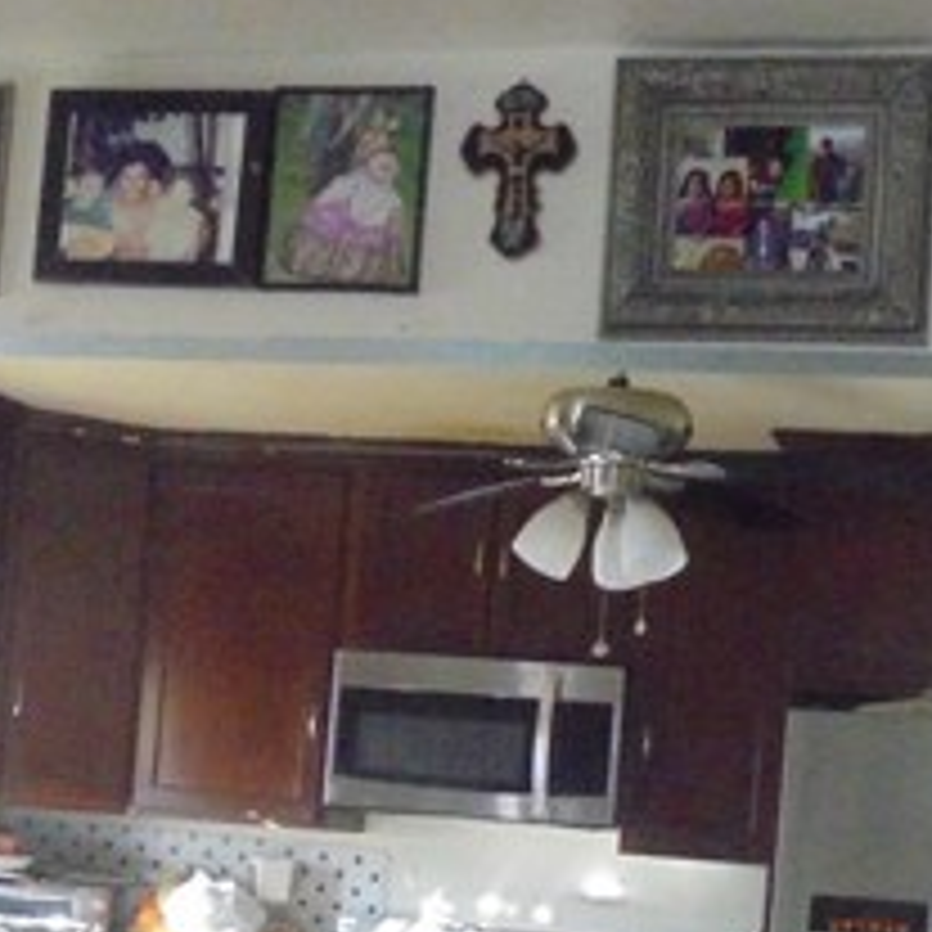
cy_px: 846
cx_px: 473
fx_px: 2163
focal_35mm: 71
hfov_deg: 24.3
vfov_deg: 23.6
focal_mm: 4.6
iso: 800
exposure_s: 1/50
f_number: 3.5
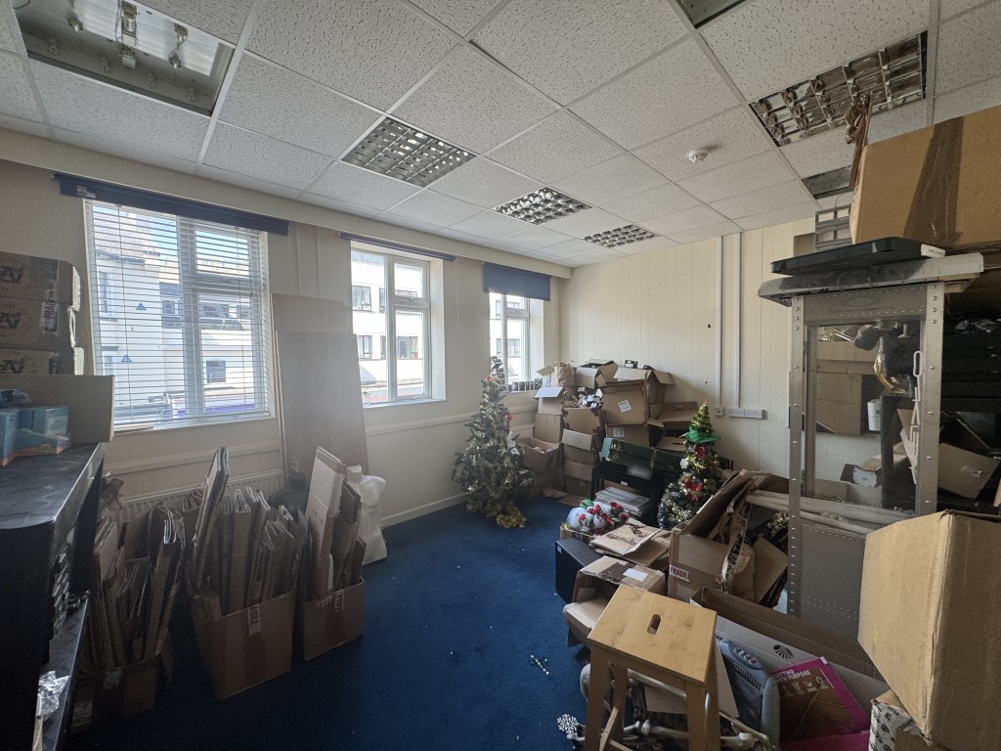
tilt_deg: -3.5
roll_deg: +0.6
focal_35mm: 14
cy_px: 376
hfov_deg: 102.1
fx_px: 405
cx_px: 500
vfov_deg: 85.7
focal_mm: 2.22
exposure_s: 1/99
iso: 80
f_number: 2.2
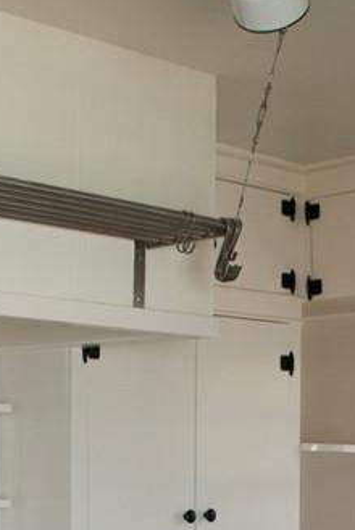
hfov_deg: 15.3
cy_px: 596
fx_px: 1314
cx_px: 250
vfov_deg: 21.6
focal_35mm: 89
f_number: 4.5
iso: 200
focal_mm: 18
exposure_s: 1/60
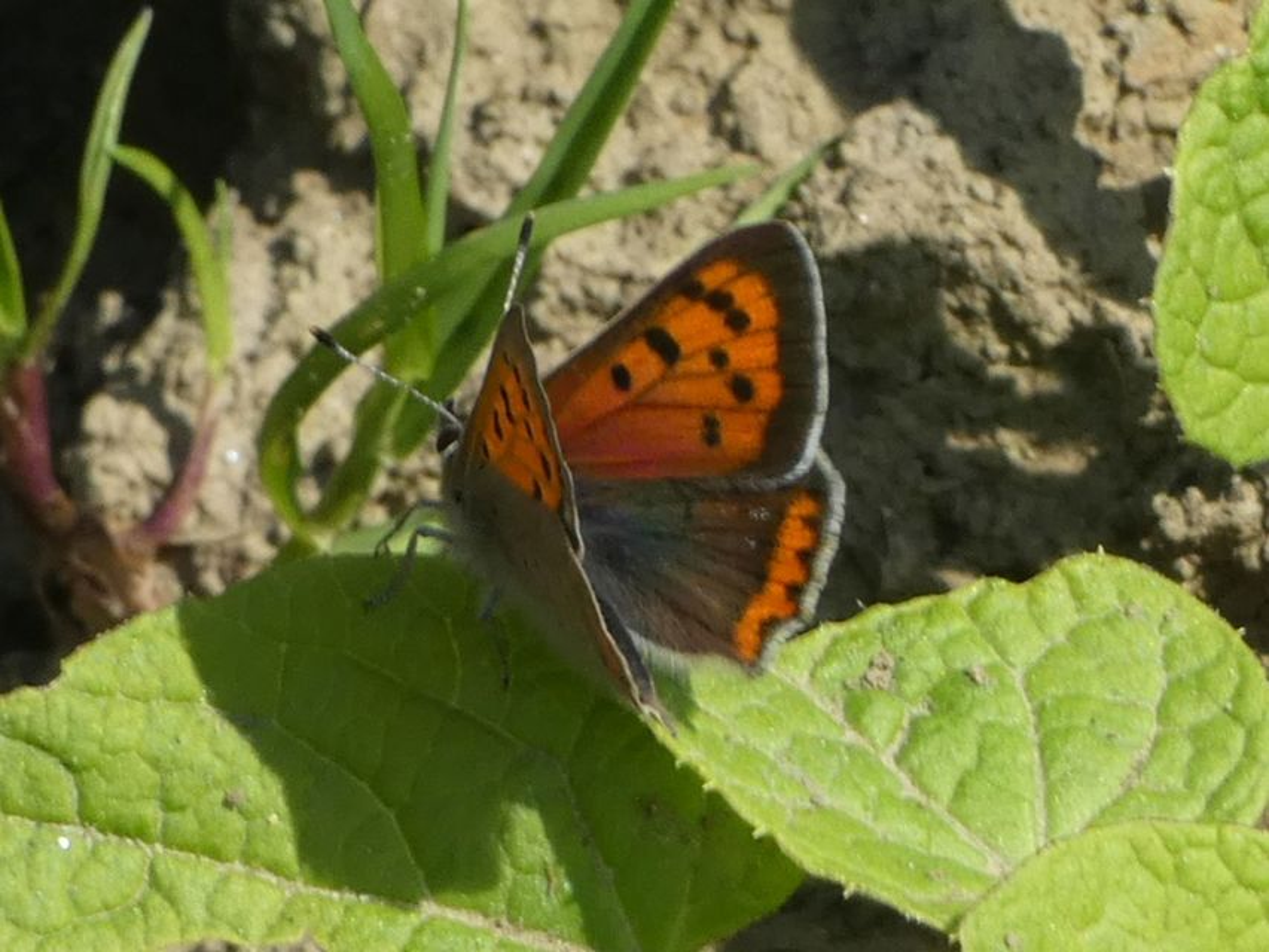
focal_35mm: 282
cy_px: 476
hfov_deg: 7.0
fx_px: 10339
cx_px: 634
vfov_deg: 5.3
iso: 80
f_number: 5.5
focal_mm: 50.6
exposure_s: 1/160
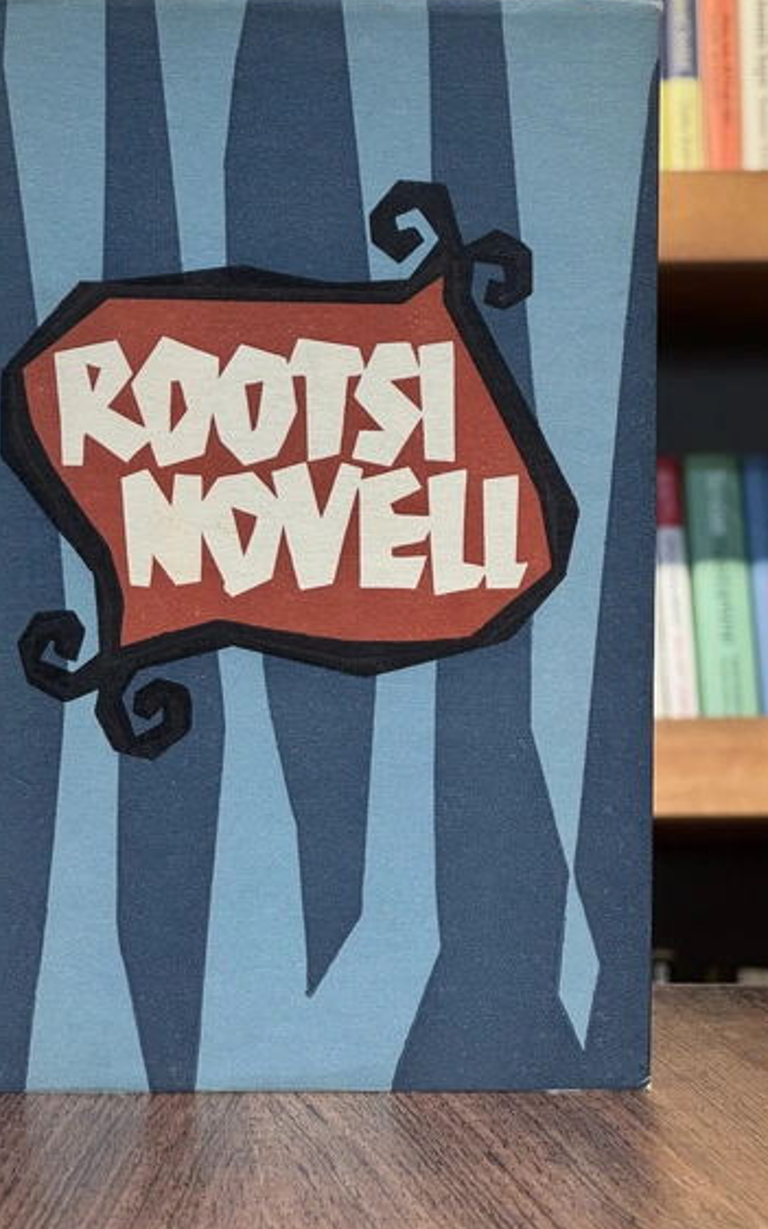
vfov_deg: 21.0
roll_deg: -0.1
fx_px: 3317
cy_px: 528
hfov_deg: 13.2
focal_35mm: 99
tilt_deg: +0.4
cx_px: 305
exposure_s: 1/84
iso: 250
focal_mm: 9
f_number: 2.8
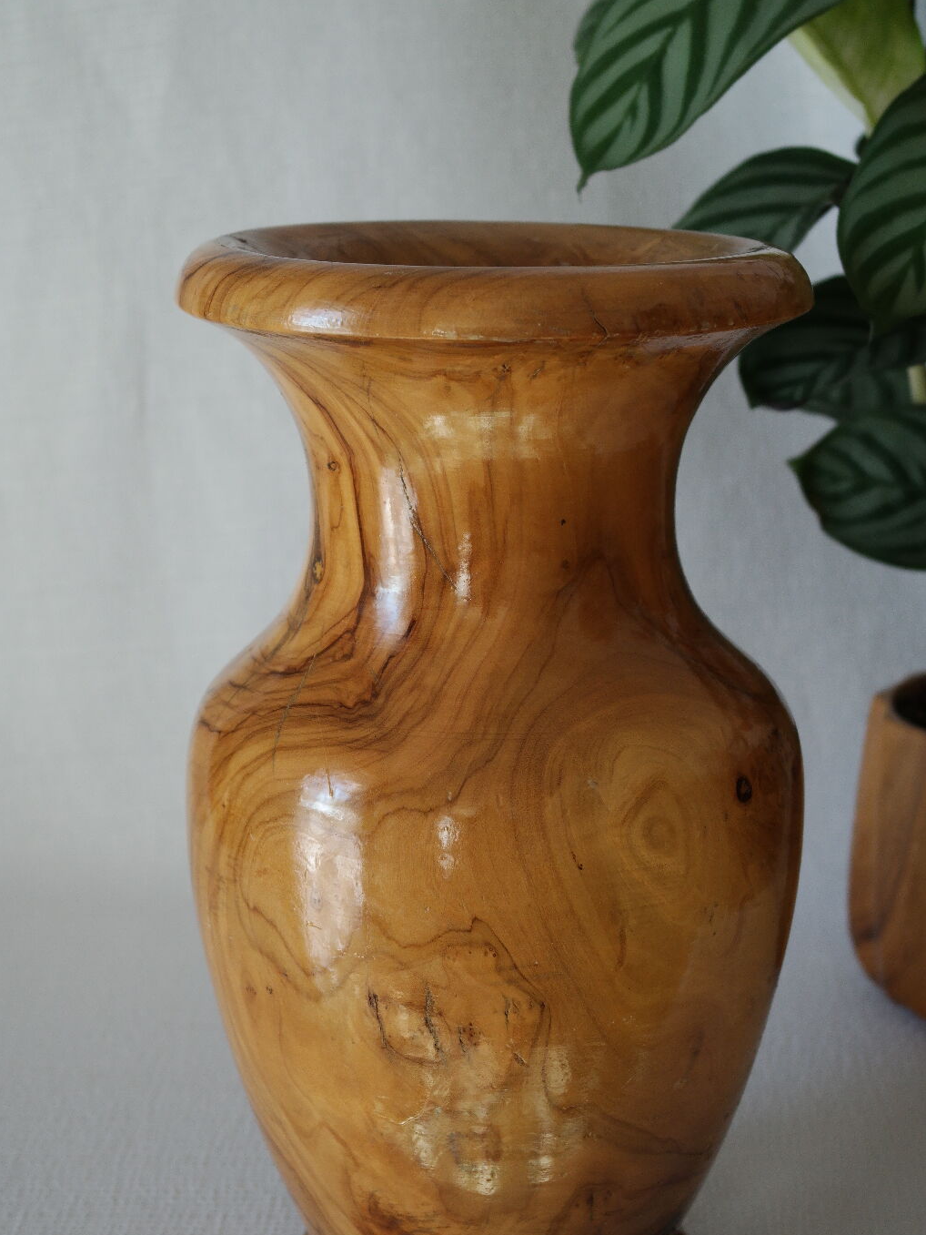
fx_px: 2532
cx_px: 490
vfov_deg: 27.4
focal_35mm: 71
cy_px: 630
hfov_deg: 20.7
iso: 400
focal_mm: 38
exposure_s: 1/30
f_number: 5.6
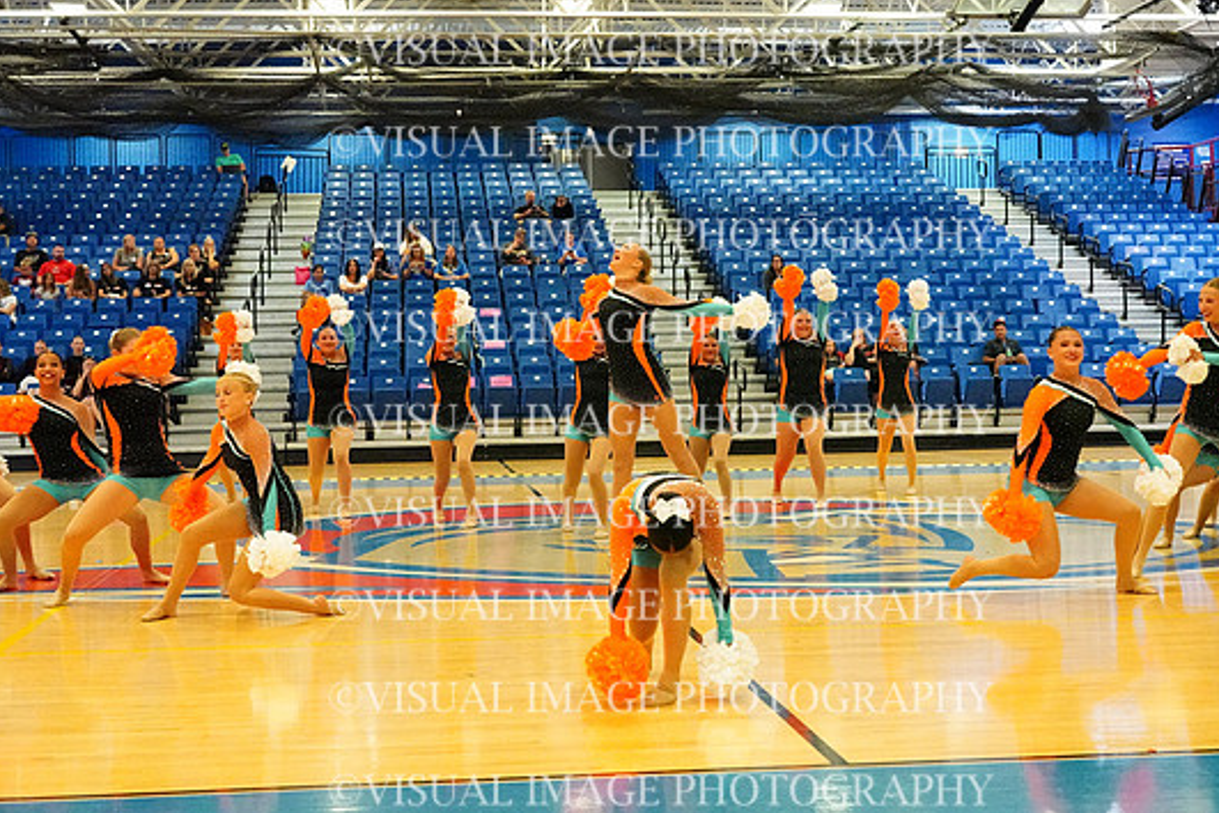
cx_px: 661
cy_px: 373
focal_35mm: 59
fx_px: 1998
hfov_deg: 33.9
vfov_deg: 23.0
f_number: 4
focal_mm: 54
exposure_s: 1/1000
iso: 25600
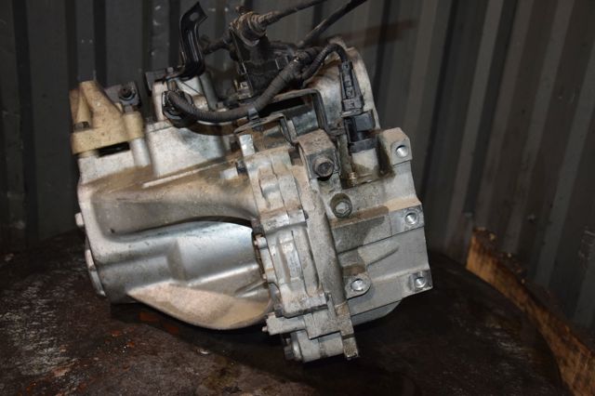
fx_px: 743
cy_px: 198
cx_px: 298
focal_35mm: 45
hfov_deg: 43.6
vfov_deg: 29.8
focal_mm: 30
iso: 800
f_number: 5
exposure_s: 1/60
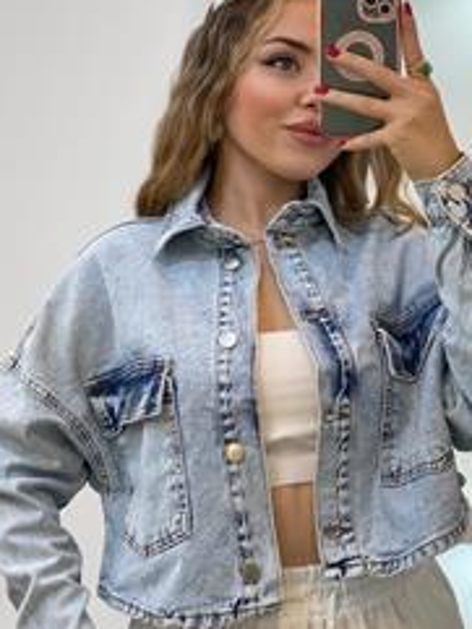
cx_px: 253
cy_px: 301
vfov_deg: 22.0
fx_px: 1617
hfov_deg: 16.6
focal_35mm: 89
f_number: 2
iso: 80
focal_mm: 6
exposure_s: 1/100
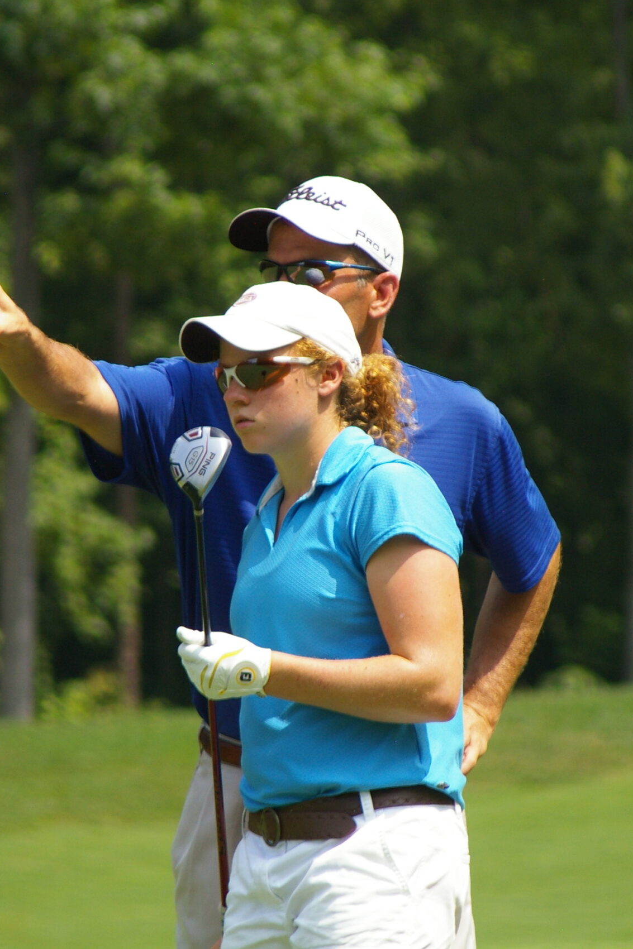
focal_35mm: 474
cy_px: 474
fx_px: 12503
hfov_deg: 2.9
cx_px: 291
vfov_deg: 4.4
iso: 400
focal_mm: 210
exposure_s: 1/500
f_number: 8
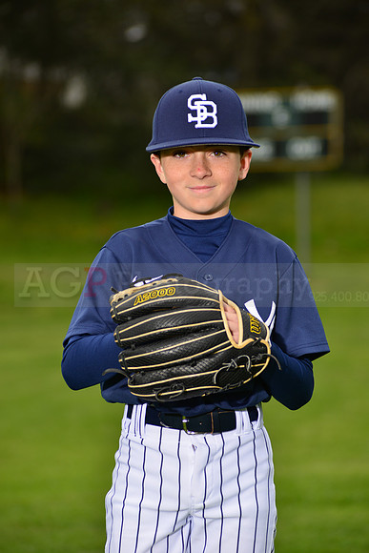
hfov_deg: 7.4
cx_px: 184
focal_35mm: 185
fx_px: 2842
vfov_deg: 11.1
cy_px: 276
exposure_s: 1/200
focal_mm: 185
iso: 200
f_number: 6.3
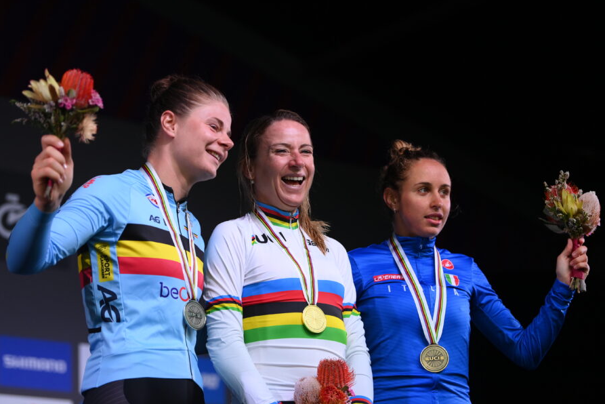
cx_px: 313
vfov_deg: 9.2
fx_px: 2505
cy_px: 224
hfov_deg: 13.8
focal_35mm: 149
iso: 1000
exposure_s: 1/500
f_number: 3.2
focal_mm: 130
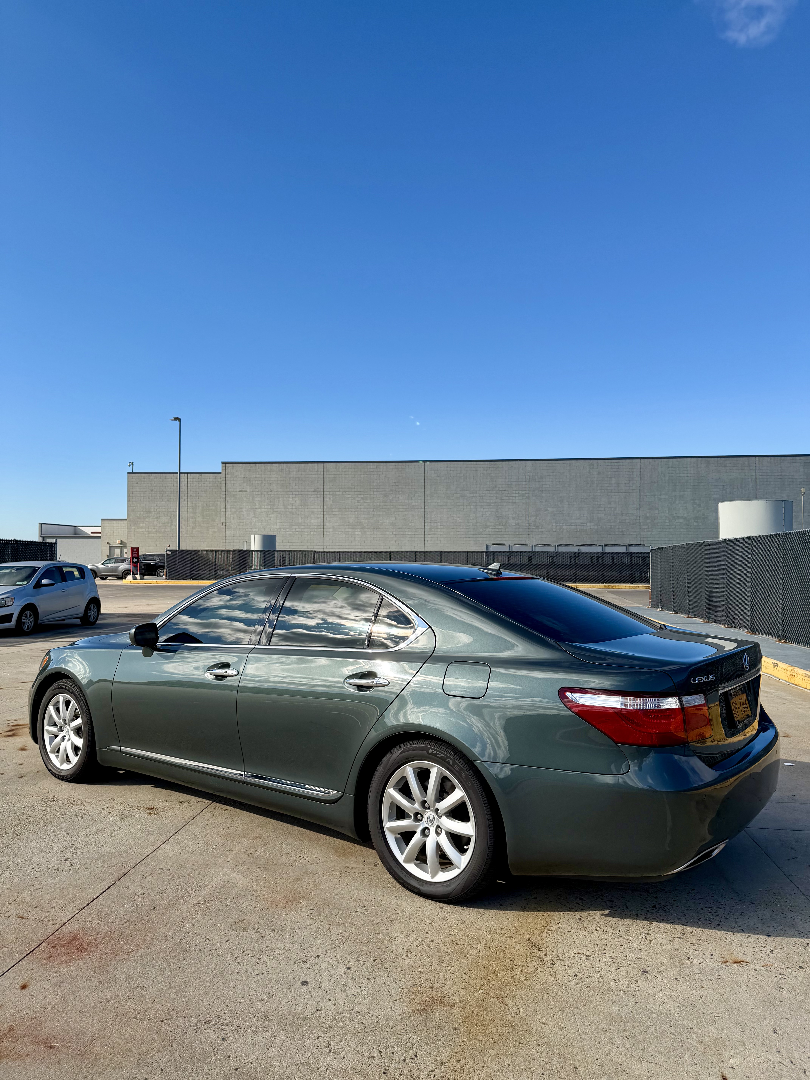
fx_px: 749
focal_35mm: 24
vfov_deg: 71.6
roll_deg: -0.3
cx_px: 405
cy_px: 540
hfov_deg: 56.8
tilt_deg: +1.2
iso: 80
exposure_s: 1/4673
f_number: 1.78
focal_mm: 6.76
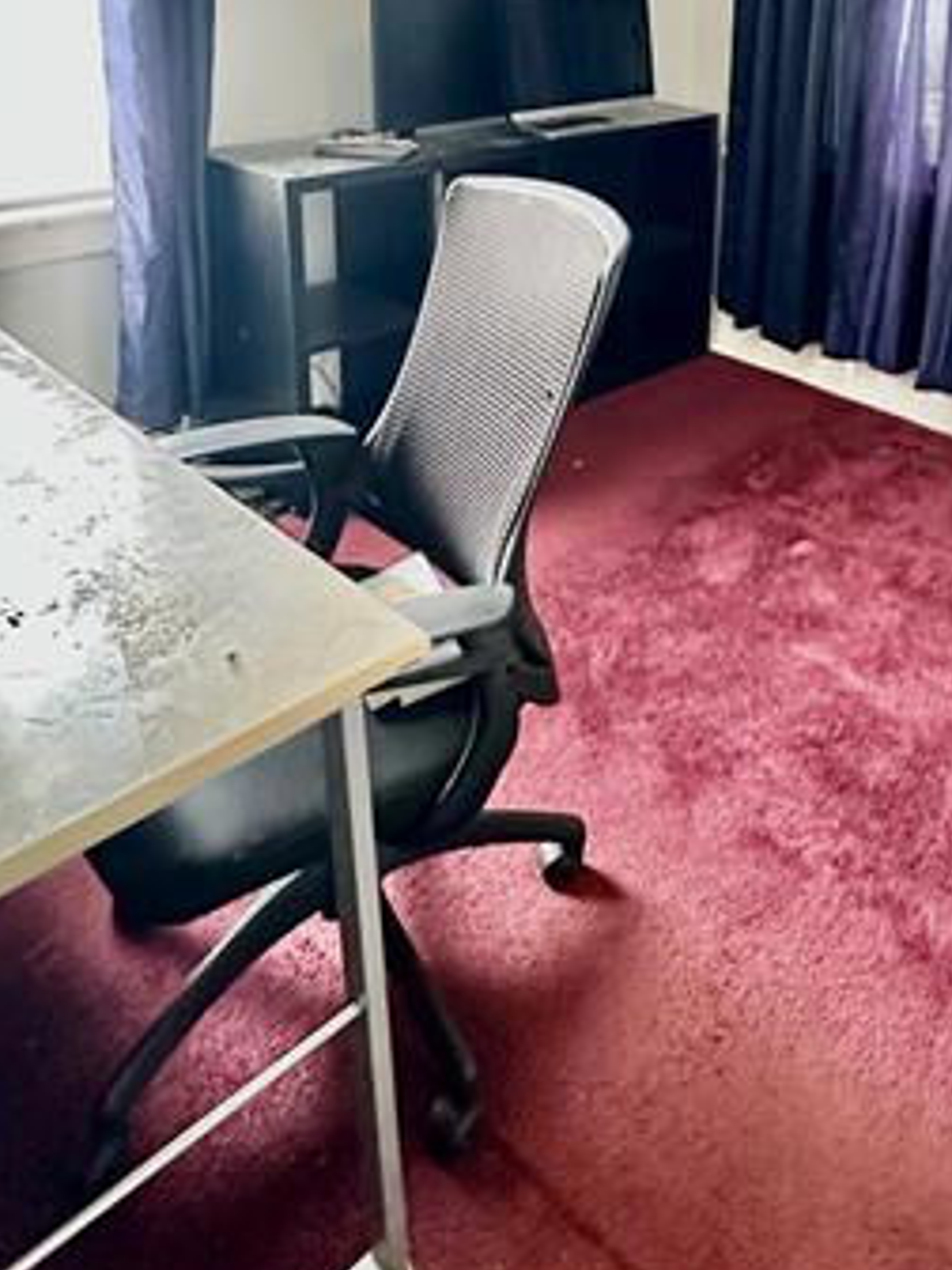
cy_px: 234
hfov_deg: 42.4
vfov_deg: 52.7
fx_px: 1173
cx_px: 748
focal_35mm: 32
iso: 400
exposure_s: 1/60
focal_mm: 2.22
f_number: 2.2
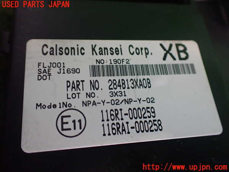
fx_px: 198
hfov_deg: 60.0
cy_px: 86
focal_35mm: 30
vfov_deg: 46.8
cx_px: 114
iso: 640
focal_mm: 5.4
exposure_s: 1/125
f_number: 2.3
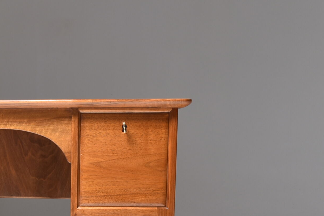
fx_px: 657
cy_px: 238
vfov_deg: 18.0
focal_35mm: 73
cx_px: 4
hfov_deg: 26.3
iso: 100
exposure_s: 1/200
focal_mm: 20
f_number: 10
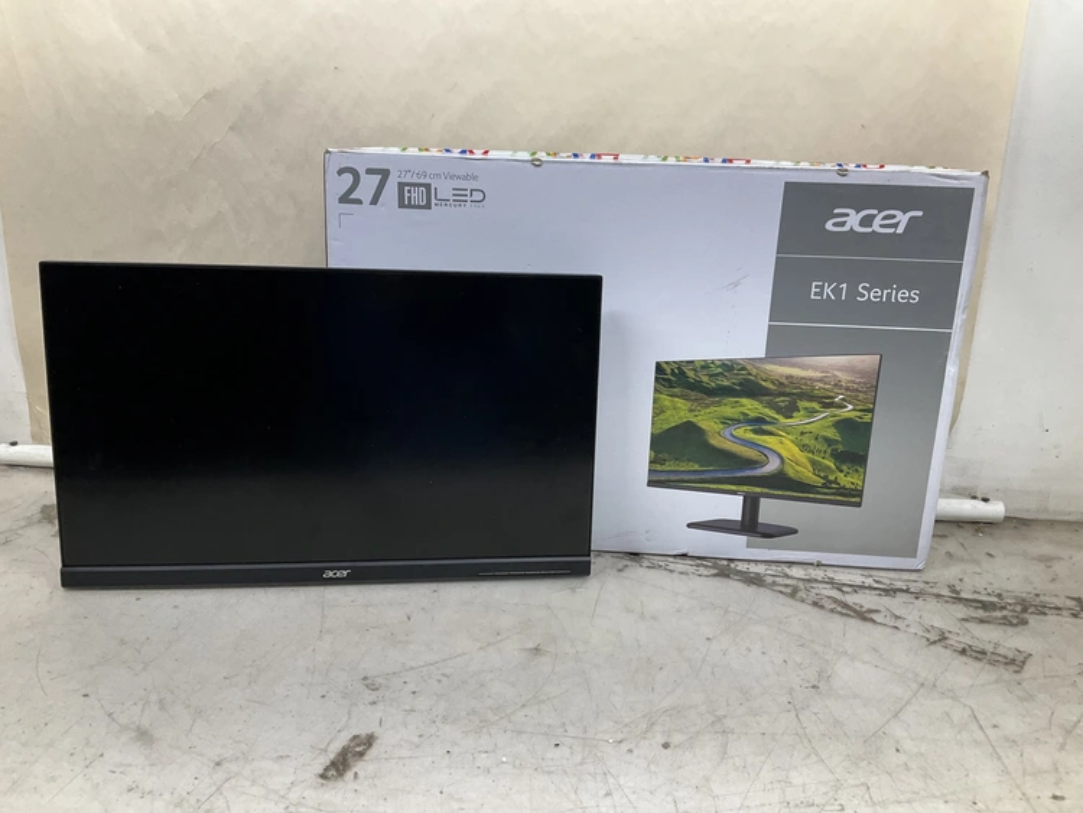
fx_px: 908
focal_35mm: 29
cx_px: 542
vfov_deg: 48.3
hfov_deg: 61.6
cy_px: 406
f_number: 1.8
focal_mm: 3
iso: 50
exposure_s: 1/120
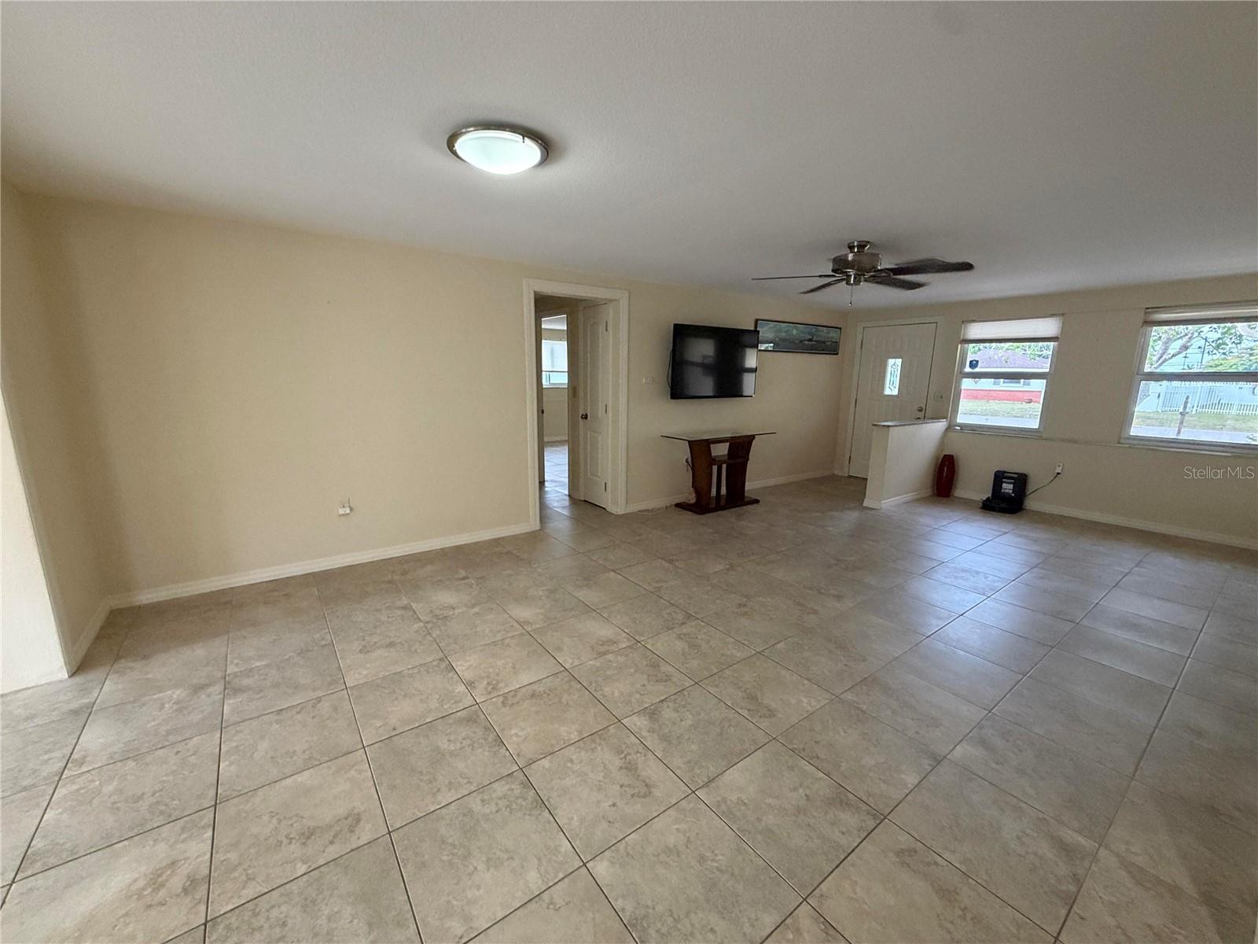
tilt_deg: -12.0
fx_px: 509
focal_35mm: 14
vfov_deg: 85.7
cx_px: 629
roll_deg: -0.7
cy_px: 472
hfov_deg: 102.1
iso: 320
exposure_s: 1/60
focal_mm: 2.22
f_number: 2.2
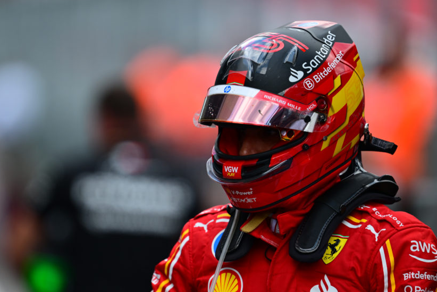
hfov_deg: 4.1
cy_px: 161
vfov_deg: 2.8
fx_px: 6048
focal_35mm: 498
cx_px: 205
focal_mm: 400
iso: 250
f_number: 2.8
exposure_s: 1/1600
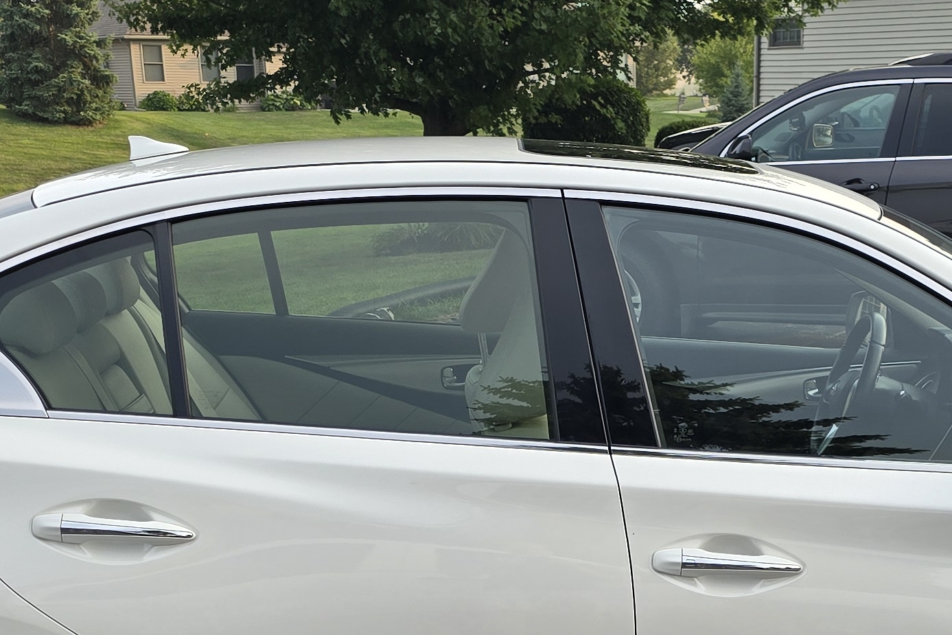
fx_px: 1825
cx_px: 637
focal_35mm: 69
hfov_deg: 29.0
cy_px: 783
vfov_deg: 18.6
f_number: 1.7
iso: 12
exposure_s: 1/120
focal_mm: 6.3
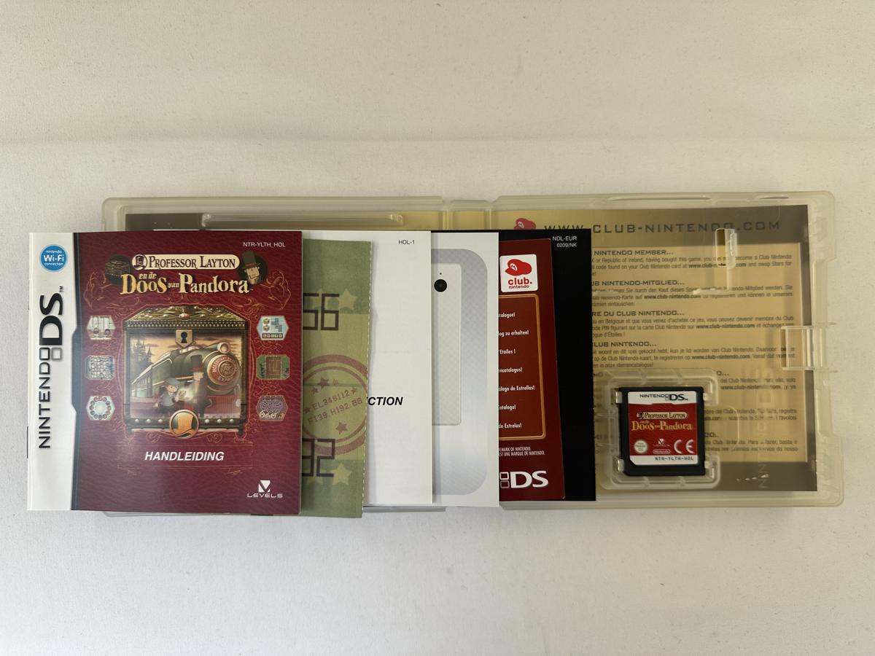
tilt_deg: -86.0
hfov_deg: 71.6
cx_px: 438
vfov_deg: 56.8
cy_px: 328
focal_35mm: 24
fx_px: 607
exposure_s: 1/456
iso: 80
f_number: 1.78
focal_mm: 6.86
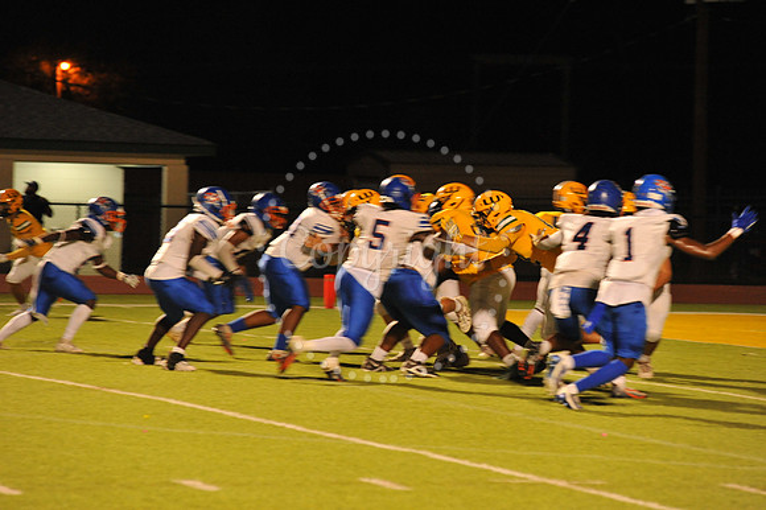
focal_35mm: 200
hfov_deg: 10.3
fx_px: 4253
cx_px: 383
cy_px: 255
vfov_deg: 6.9
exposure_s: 1/160
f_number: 5.6
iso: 3200
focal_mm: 200
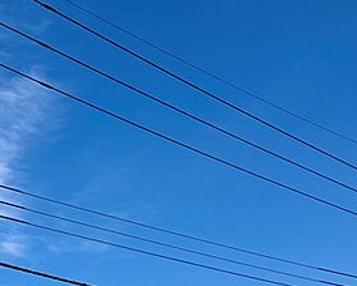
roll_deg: +1.9
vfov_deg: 25.1
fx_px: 635
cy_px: 223
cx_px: 126
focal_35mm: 60
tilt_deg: +24.5
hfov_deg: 31.2
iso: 32
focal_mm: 3.99
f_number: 1.8
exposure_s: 1/3247
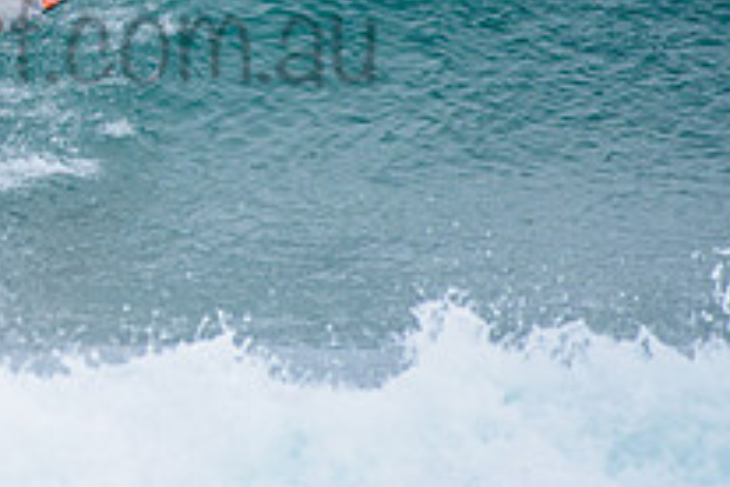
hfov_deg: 1.5
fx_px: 28468
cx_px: 4
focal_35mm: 1404
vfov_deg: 1.0
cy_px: 2
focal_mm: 500
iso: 250
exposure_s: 1/2000
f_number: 5.6
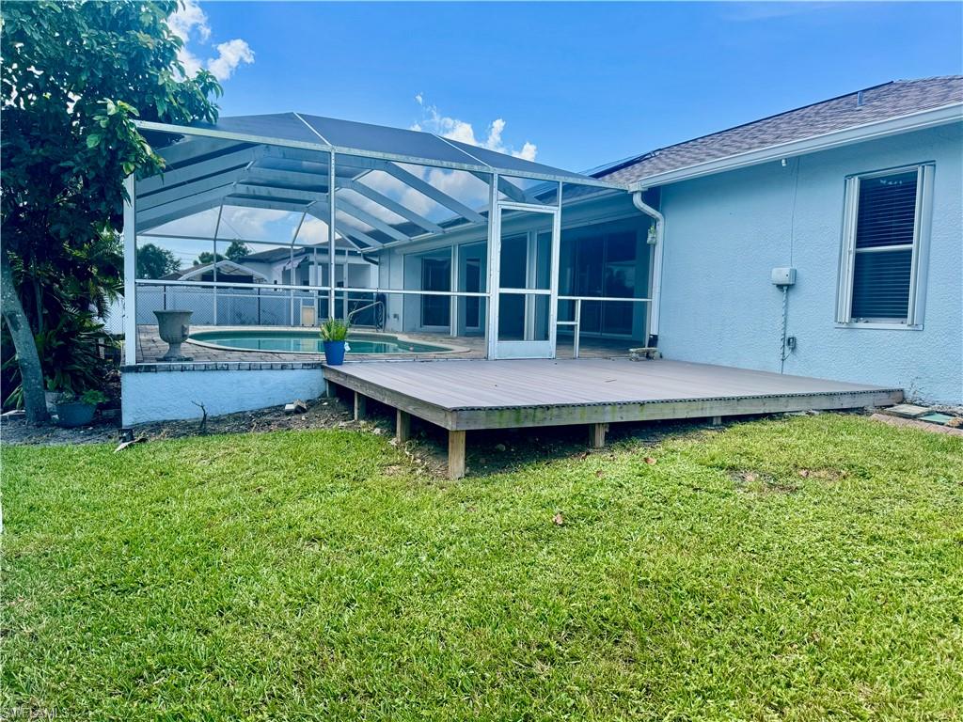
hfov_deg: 71.6
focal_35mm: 24
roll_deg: -1.4
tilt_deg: -5.1
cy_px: 361
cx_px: 482
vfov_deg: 56.8
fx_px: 668
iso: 80
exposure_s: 1/1395
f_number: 1.78
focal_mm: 6.76
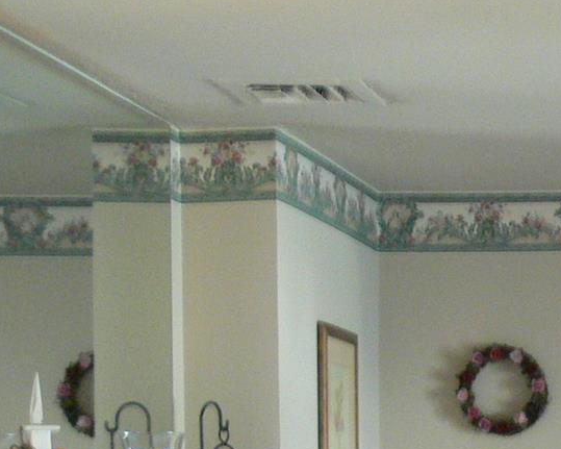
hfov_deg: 12.4
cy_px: 664
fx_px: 2341
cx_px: 1030
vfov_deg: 10.6
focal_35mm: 141
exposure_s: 1/8
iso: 200
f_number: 2.8
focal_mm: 8
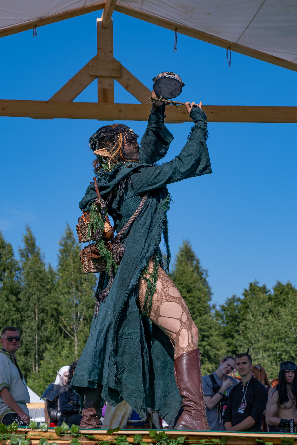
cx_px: 187
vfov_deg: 21.7
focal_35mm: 94
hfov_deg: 14.5
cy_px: 223
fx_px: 1163
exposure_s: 1/1600
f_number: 4
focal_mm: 41.4
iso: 160
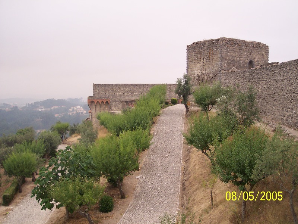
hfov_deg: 49.0
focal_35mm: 38
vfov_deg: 37.7
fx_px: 327
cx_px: 149
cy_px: 112
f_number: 2.8
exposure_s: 1/30
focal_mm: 8
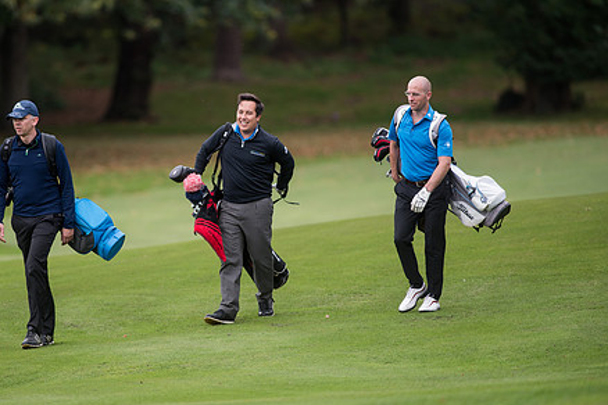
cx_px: 225
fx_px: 6704
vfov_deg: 3.5
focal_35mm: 397
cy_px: 191
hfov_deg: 5.2
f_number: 4
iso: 400
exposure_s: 1/1000
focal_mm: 300
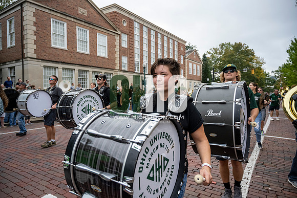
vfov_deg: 53.2
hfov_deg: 73.7
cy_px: 99
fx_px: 198
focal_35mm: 24
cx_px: 148
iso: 1000
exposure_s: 1/1600
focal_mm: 24
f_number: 4
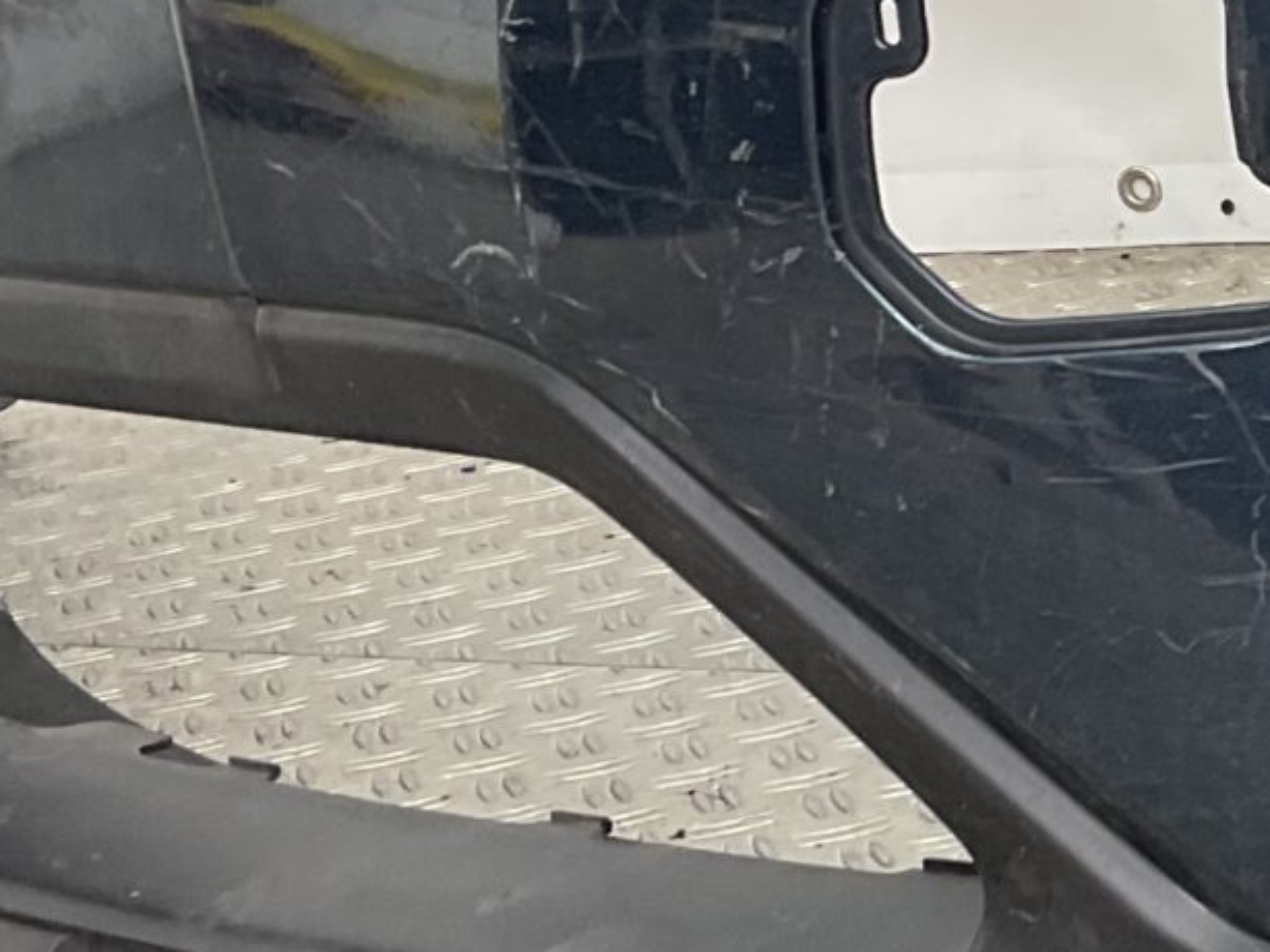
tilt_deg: -10.9
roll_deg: +7.3
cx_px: 1797
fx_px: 4438
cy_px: 149
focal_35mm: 121
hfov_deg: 15.3
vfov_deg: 12.2
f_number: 1.8
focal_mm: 3
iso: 20
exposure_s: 1/100
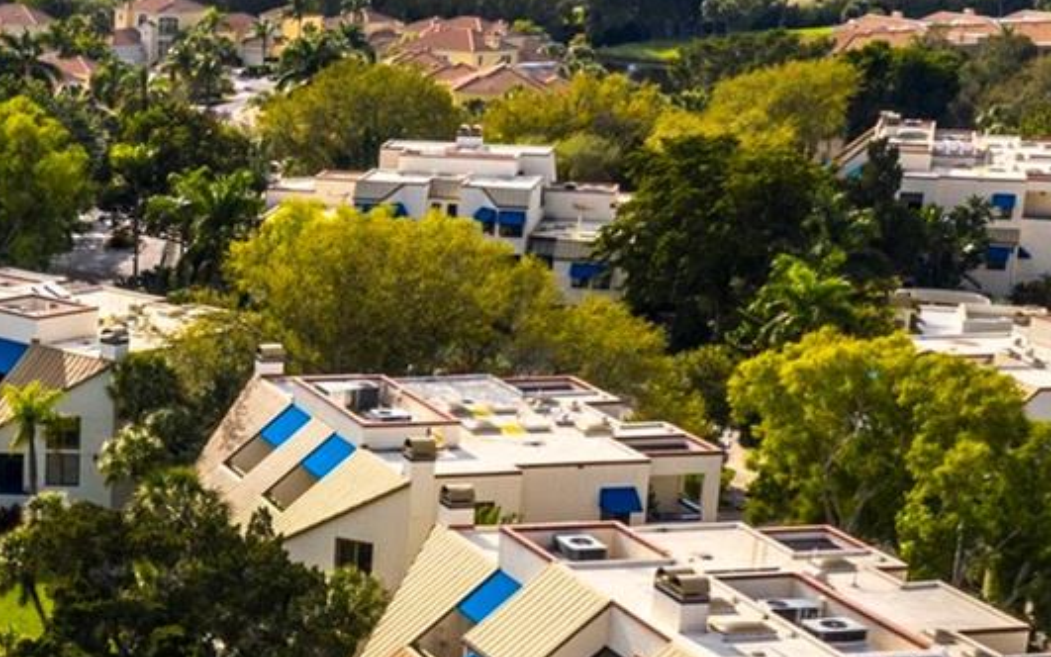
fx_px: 2464
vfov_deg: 15.0
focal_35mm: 86
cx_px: -119
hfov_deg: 22.6
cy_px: 579
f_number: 7.1
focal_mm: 10.26
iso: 100
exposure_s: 1/800
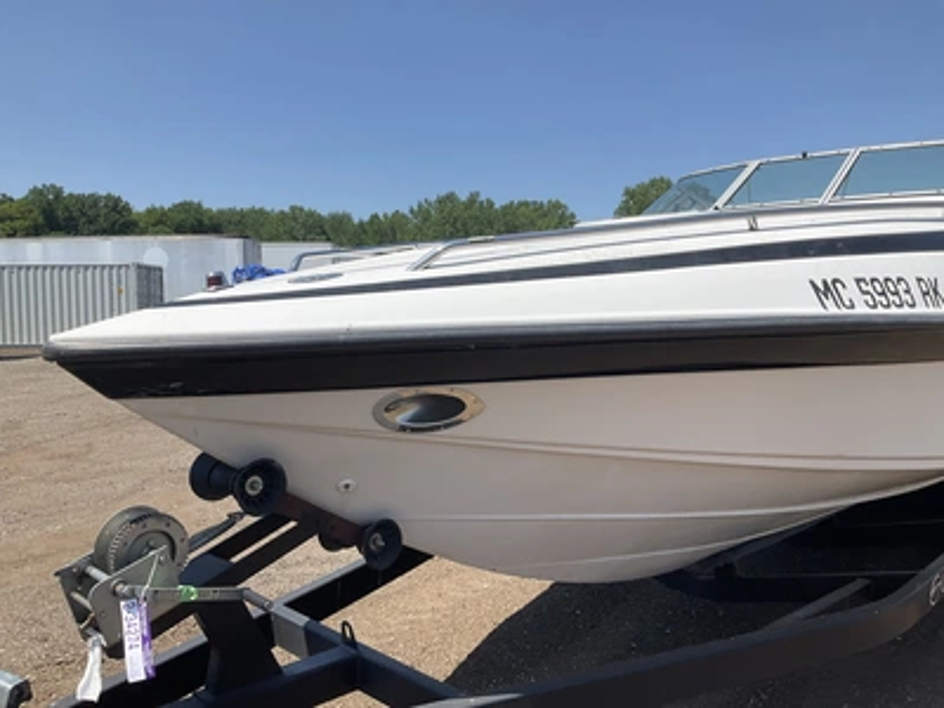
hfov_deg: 61.7
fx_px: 791
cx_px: 472
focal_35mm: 29
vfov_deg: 48.2
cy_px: 354
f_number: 1.8
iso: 25
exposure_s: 1/1675
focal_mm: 3
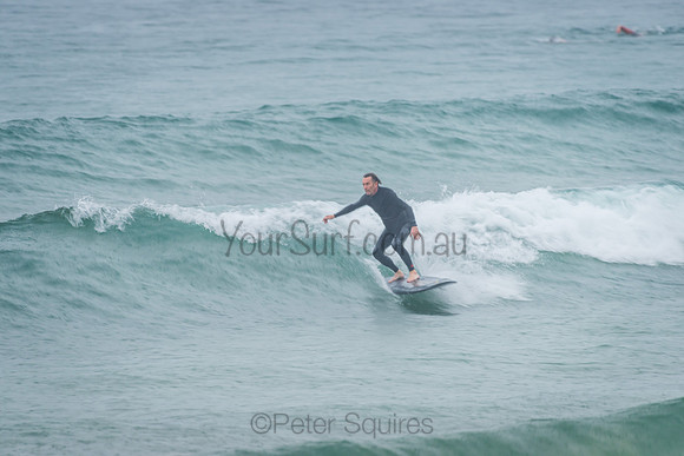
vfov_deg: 2.5
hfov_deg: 3.8
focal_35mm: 540
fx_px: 10268
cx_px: 314
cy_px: 210
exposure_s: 1/30
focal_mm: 500
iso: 140
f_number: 5.6
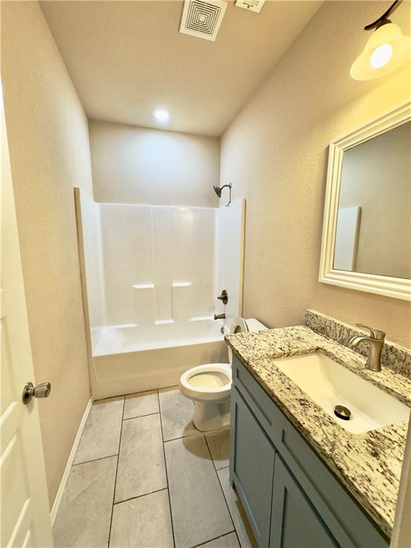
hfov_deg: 85.7
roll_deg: -0.9
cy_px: 274
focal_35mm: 14
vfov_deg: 102.1
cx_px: 206
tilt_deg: -7.5
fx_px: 222
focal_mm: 2.22
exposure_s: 1/120
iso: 200
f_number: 2.2
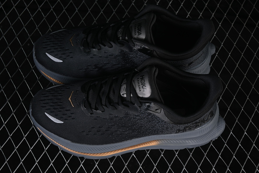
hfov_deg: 27.0
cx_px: 130
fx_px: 540
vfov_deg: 18.2
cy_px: 86
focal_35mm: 75
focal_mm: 50
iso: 160
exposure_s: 1/50
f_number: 6.3
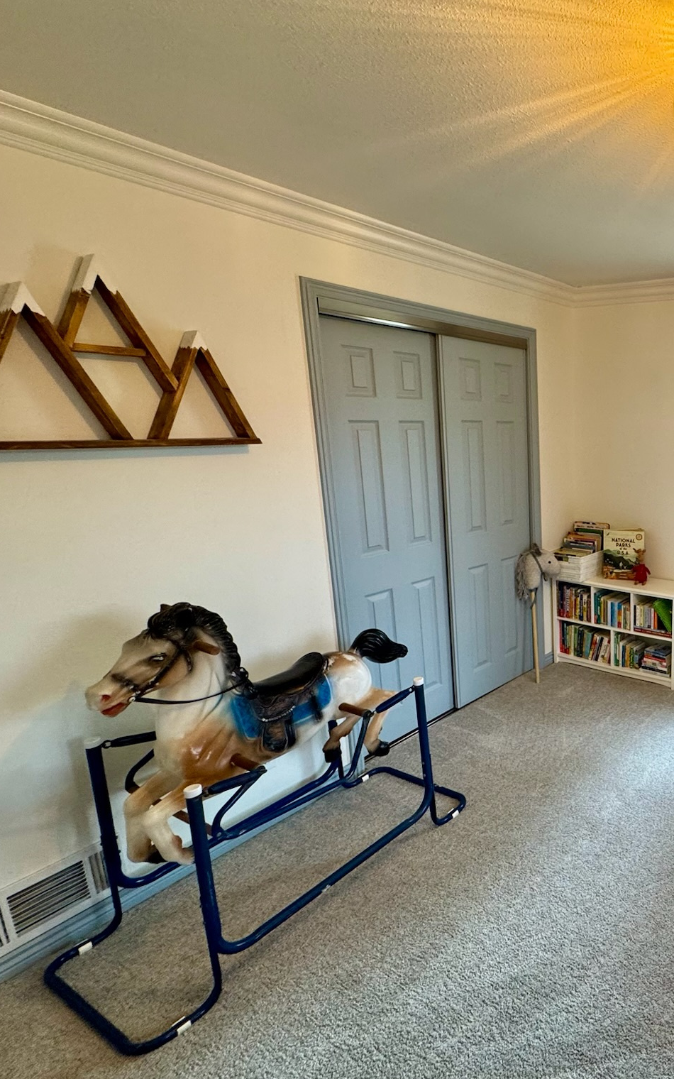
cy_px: 544
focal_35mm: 20
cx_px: 685
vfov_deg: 85.1
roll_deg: -0.8
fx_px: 588
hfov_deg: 48.3
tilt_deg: -12.8
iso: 200
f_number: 2.2
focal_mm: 2.22
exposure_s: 1/60
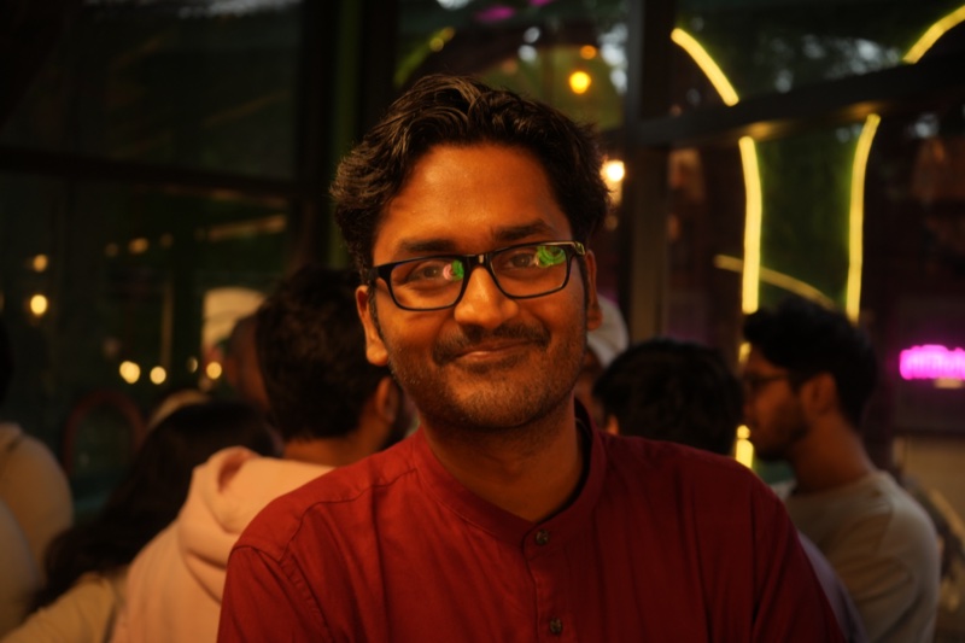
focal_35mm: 51
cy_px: 322
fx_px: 1367
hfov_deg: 38.9
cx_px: 482
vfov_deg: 26.5
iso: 200
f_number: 4.5
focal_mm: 51
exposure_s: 1/50
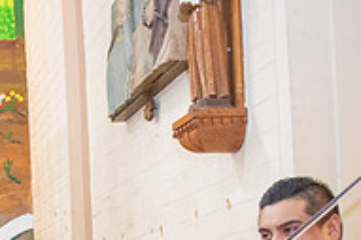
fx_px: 731
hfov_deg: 24.6
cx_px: -93
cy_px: 343
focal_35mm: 73
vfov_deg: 17.1
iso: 2000
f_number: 2.8
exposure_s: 1/160
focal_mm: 24
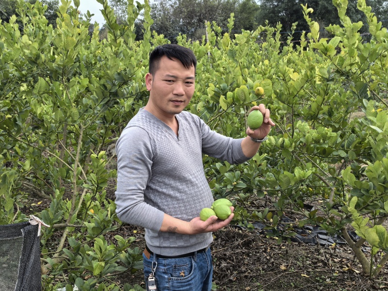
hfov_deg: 42.1
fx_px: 504
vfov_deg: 32.2
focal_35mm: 45
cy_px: 146
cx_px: 194
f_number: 2
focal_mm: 5.75
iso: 64
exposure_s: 1/992
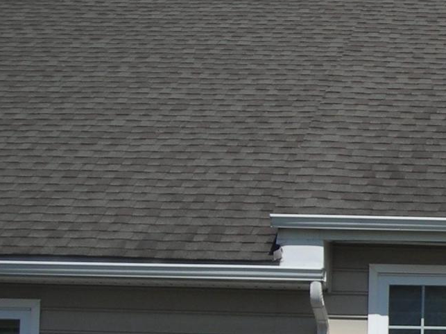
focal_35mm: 121
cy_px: 313
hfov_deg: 14.9
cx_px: 697
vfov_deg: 12.1
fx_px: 1559
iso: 50
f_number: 6.4
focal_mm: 6.3
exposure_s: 1/429
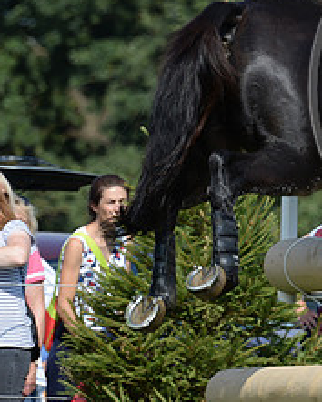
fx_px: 11714
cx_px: 477
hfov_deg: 1.6
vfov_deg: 2.0
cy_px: 64
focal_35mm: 984
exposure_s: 1/1000
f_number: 8
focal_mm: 400
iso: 400
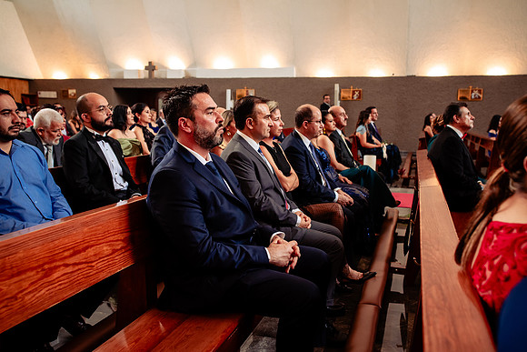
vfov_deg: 37.9
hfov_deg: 54.4
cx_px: 264
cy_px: 176
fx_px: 512
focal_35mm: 35
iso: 1600
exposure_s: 1/125
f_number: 4.5
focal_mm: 35
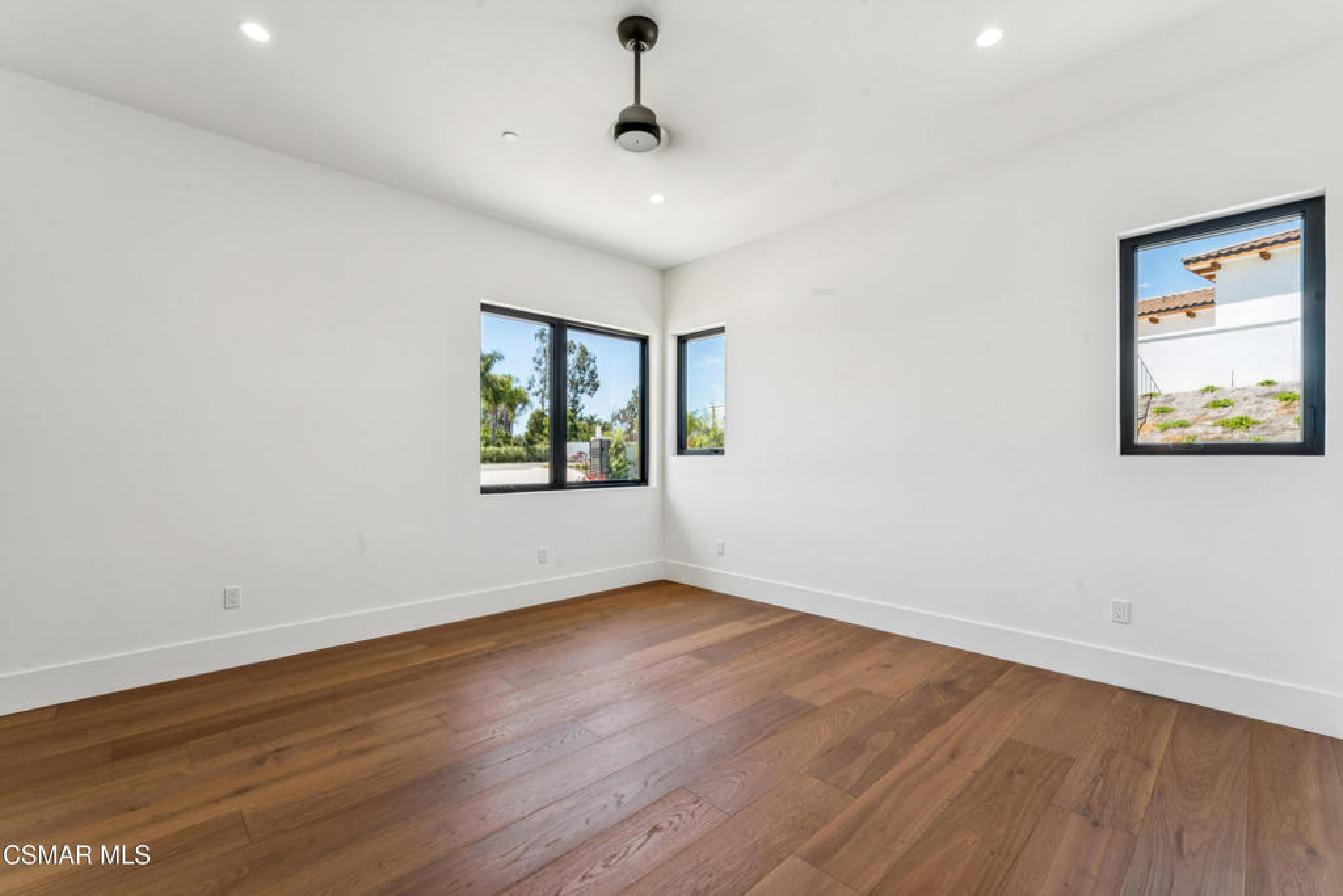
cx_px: 672
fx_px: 571
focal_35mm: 15
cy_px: 448
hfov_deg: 99.3
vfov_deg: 76.2
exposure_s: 1/10
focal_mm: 15.3
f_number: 13
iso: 100
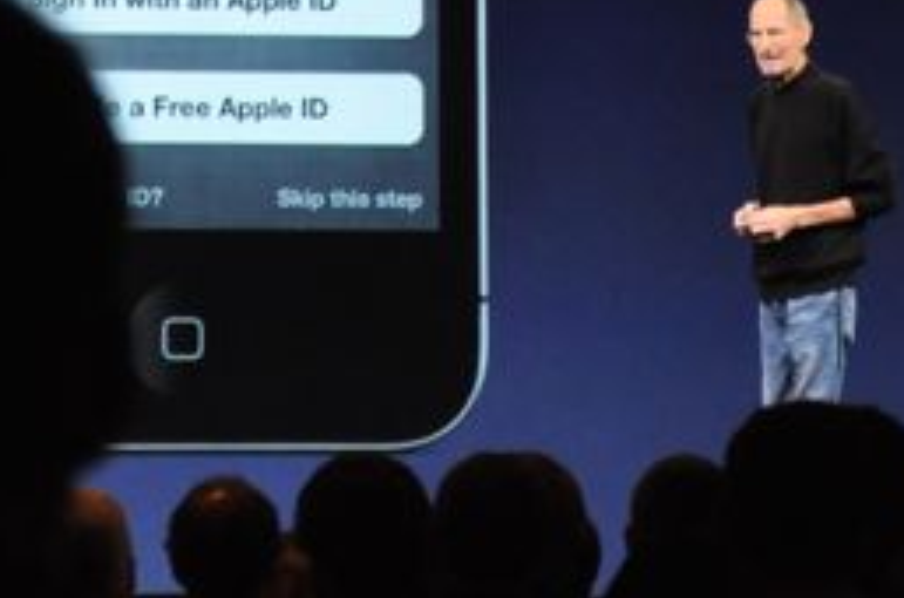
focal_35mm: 311
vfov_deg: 4.4
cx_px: 246
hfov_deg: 6.6
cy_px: -86
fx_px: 7790
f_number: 5.3
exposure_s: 1/50
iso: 1600
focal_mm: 70
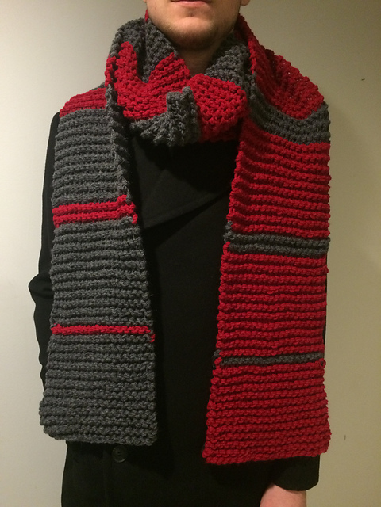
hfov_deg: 48.2
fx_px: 426
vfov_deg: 61.7
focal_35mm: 29
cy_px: 254
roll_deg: -0.4
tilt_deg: -9.5
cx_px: 190
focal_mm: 4.15
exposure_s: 1/15
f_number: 2.2
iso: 320
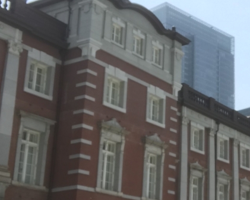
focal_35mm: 76
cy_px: 104
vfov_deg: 20.2
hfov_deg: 23.2
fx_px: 562
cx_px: 291
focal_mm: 2.87
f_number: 2.2
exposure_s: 1/574
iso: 25
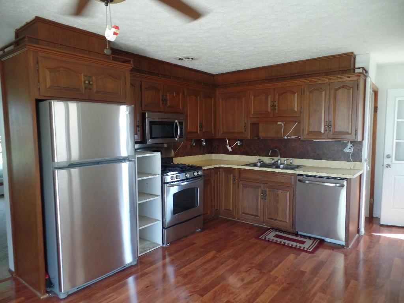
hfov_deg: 73.9
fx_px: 268
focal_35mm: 23
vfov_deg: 58.9
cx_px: 202
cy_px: 152
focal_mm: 4.1
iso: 120
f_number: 2.8
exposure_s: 1/30
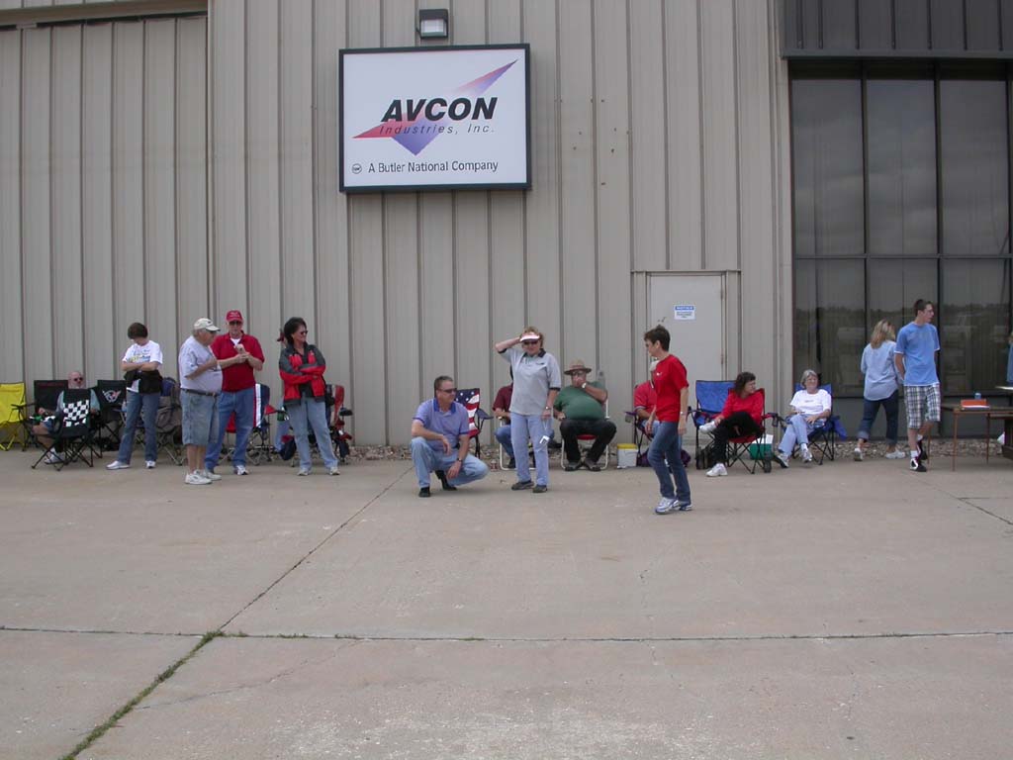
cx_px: 506
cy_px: 380
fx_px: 1112
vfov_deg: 37.7
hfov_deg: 49.0
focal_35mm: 38
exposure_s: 1/322
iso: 100
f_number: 6.7
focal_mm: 7.85
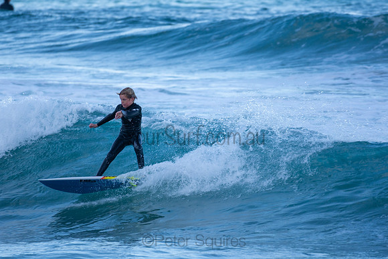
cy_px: 130
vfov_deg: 1.8
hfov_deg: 2.7
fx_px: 8085
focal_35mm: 750
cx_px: 194
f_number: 5.6
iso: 200
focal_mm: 500
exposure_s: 1/500
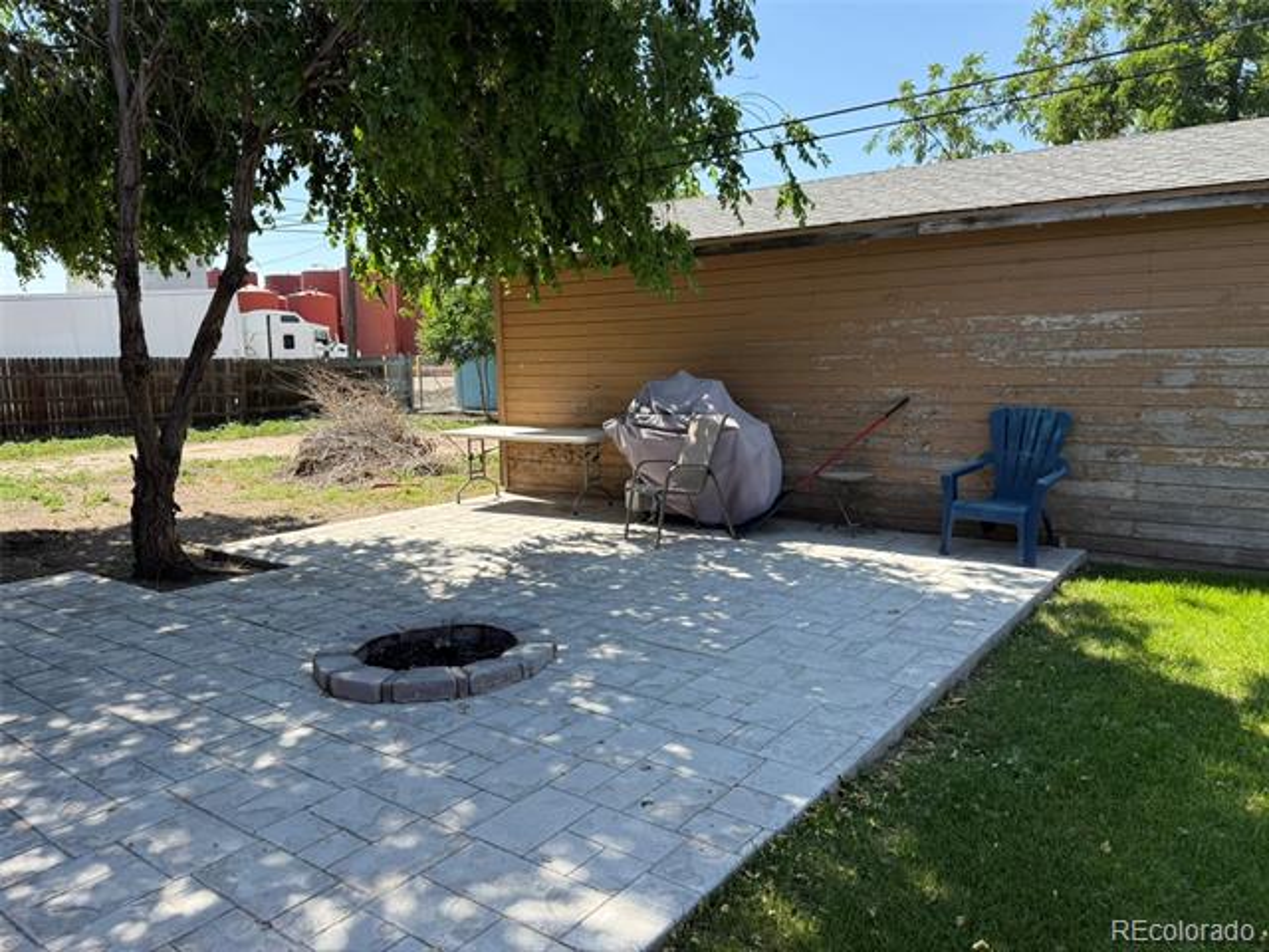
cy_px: 476
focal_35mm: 24
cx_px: 634
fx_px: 880
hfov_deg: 71.6
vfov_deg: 56.8
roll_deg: +1.4
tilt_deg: -5.7
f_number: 1.78
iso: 100
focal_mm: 6.76
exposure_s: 1/1901
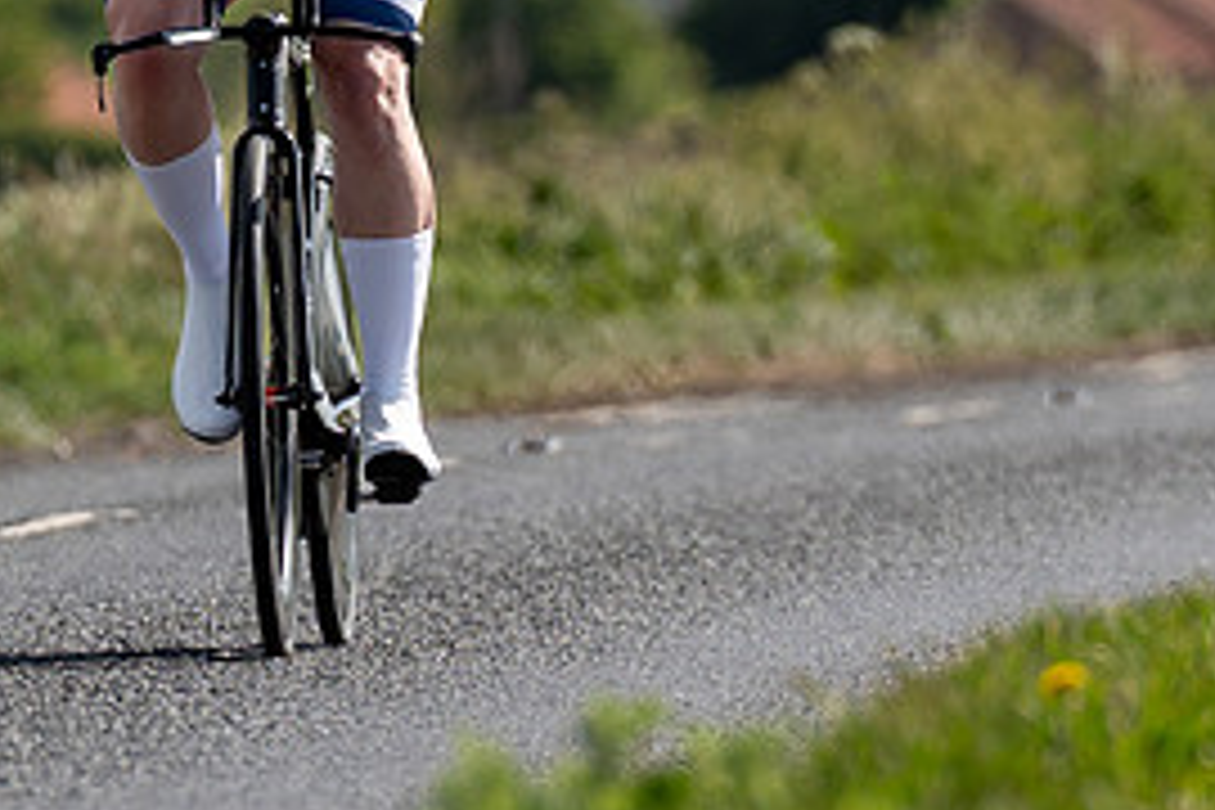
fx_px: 35198
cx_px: 309
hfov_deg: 2.0
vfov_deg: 1.3
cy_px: 400
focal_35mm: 1043
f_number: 4
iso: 100
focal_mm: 200
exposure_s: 1/1000
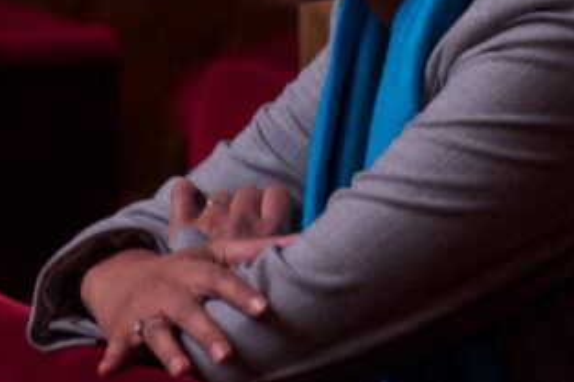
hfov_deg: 2.6
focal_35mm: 809
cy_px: -18
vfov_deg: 1.7
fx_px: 12885
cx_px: 315
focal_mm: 220
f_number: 5.6
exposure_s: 1/100
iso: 1600
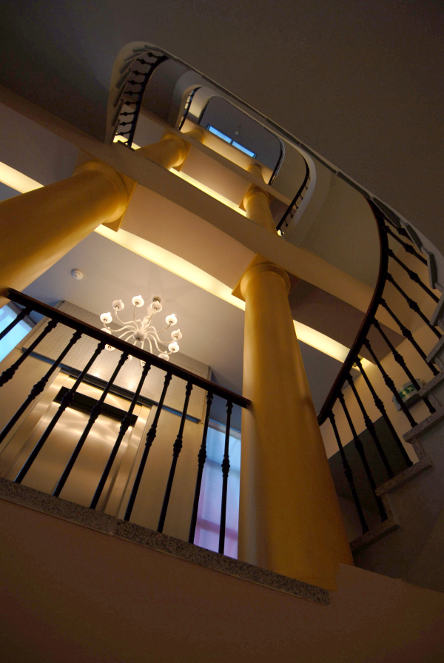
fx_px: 332
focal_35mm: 18
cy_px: 332
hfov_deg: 67.5
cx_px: 222
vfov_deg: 89.9
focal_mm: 12
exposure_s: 1/15
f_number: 4
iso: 100
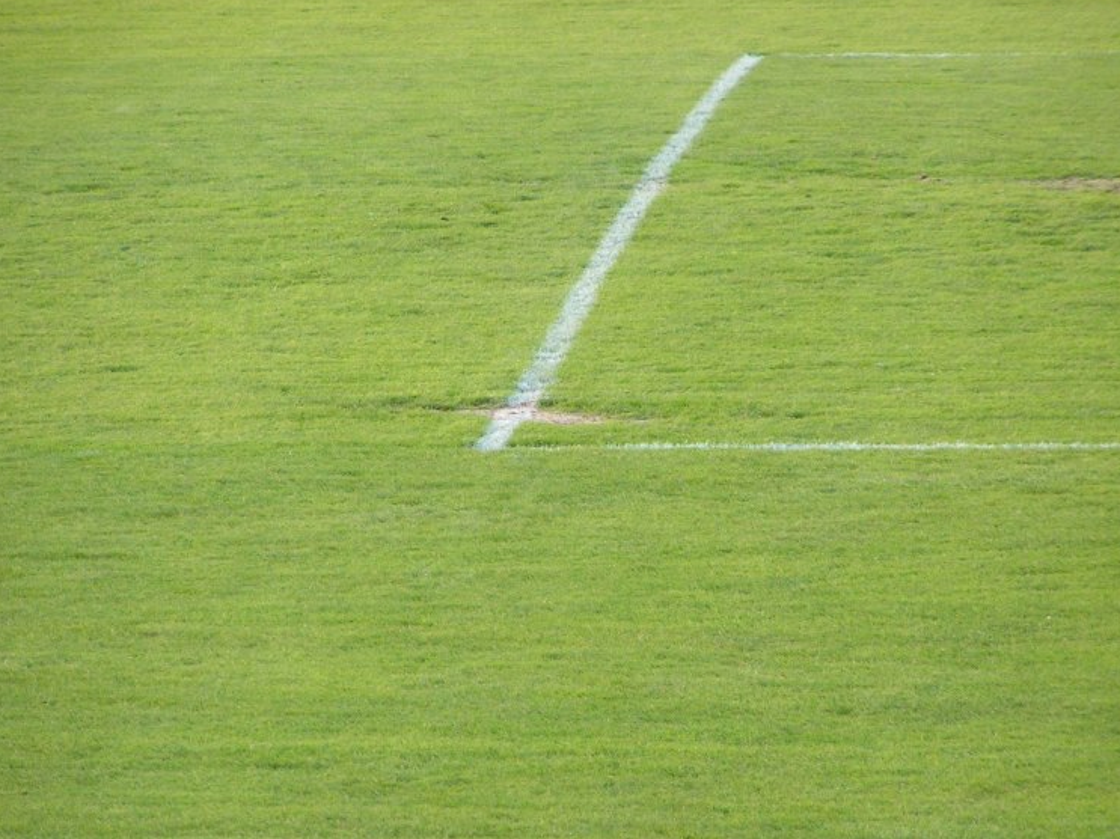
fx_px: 11355
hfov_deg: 5.6
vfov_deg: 4.2
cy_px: 390
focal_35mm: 351
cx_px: 570
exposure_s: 1/200
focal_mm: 49.8
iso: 200
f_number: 3.5
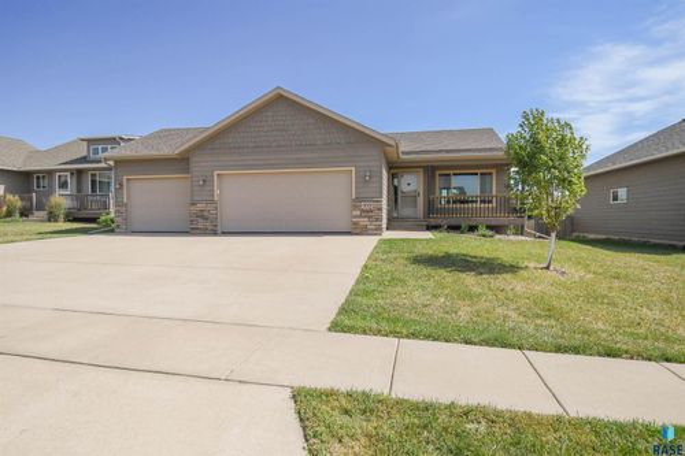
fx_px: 361
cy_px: 228
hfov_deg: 86.9
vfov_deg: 64.5
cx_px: 342
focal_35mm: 19
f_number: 7.1
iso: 1250
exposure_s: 1/8000
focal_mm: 13
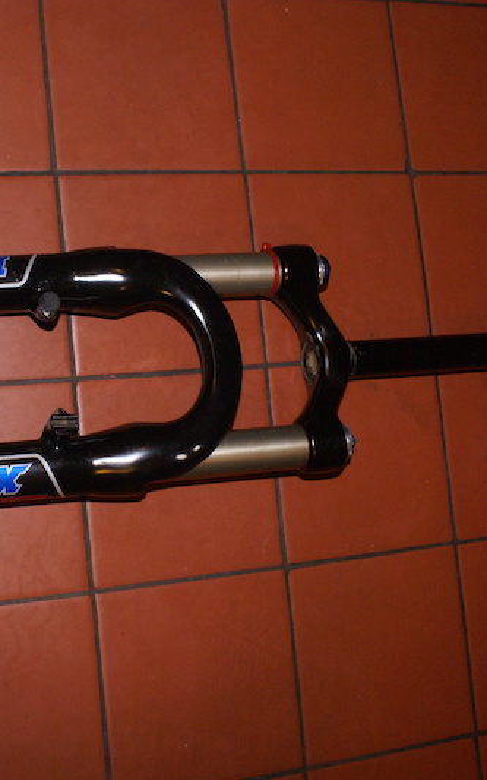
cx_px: 94
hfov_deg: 27.4
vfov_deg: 43.5
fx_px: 977
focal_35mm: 46
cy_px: 391
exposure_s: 1/60
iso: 400
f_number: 5.6
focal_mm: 20
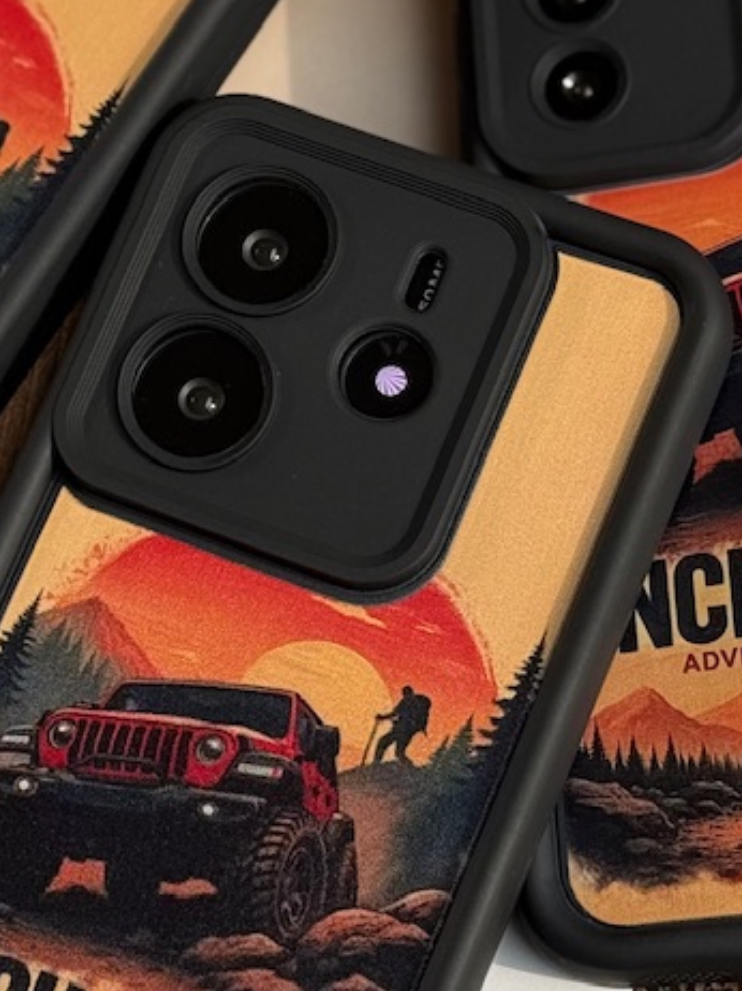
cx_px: 255
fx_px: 3805
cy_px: 360
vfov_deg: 14.8
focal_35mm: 133
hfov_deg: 11.1
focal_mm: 6.76
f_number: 1.78
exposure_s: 1/1715
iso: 100
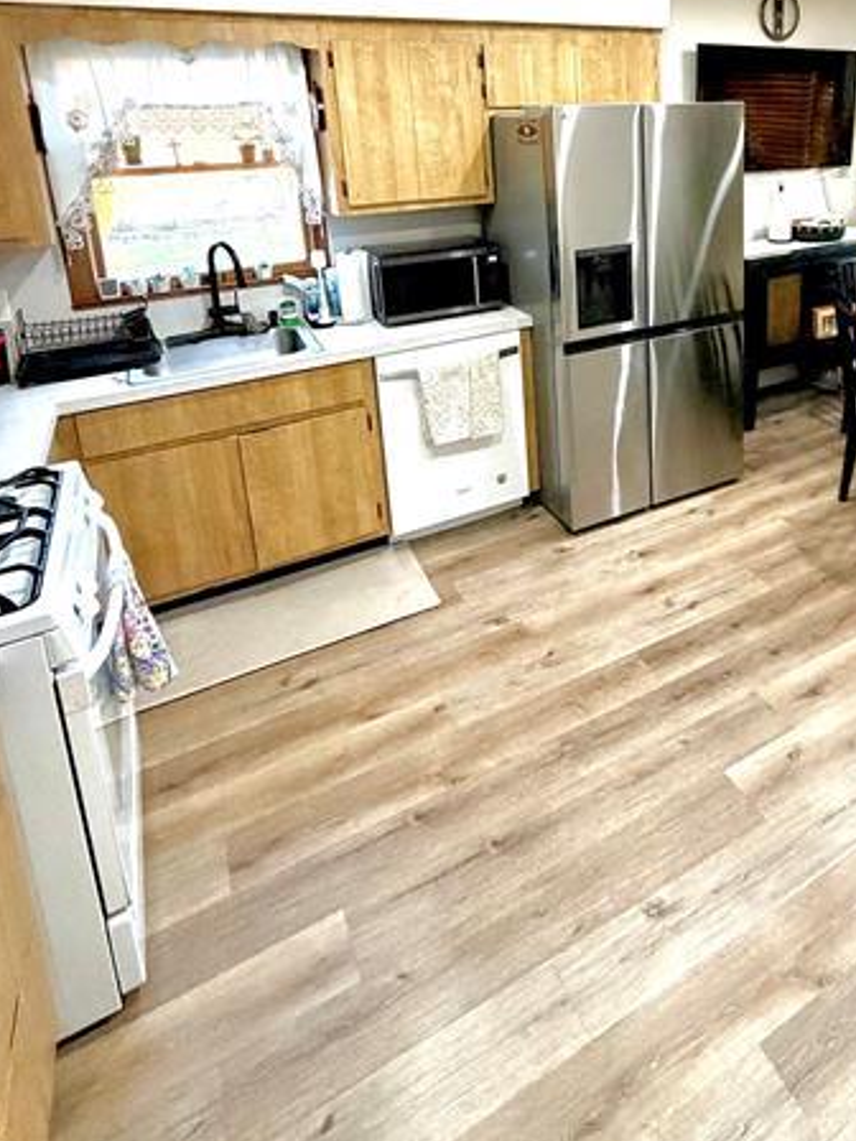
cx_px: 642
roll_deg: +1.6
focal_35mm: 24
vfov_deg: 67.1
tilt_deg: -13.3
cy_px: 285
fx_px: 791
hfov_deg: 54.2
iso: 500
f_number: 2.2
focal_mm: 2.22
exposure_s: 1/60
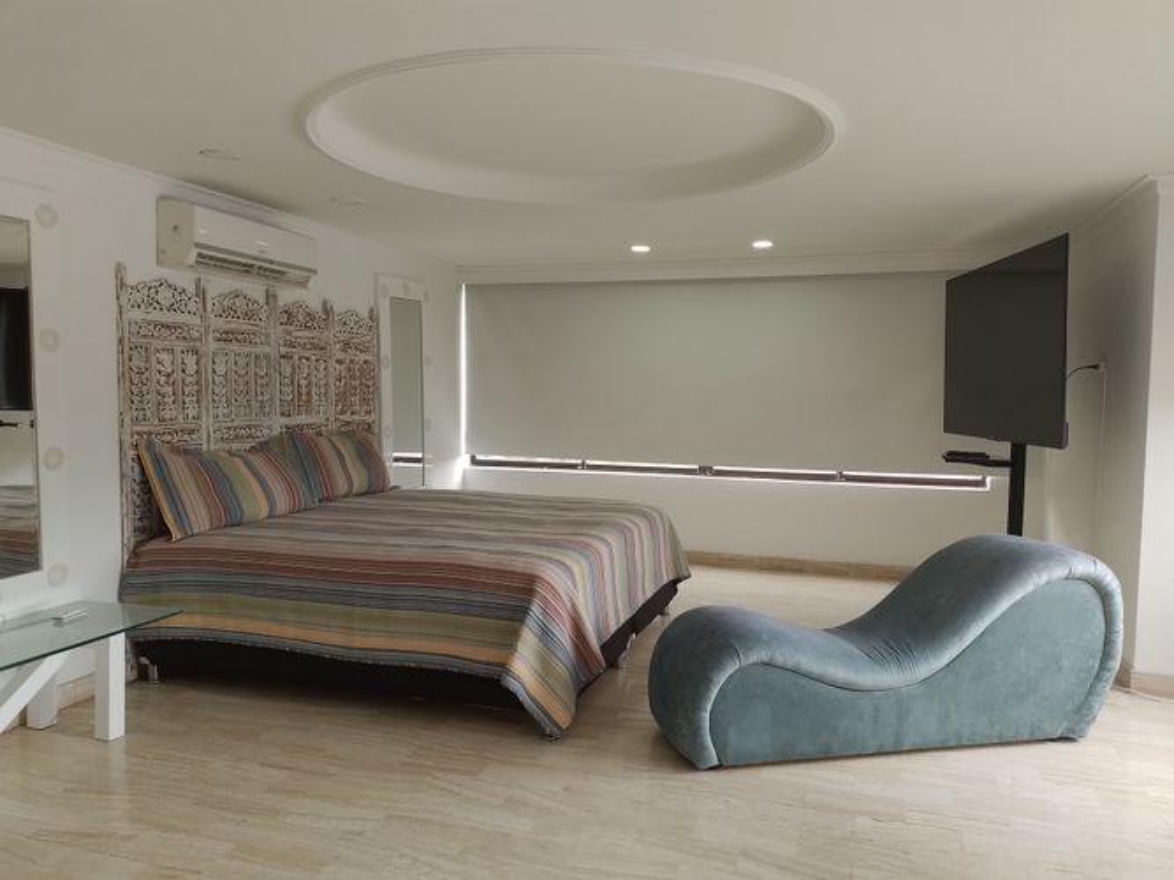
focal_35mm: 35
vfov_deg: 40.7
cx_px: 587
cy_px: 440
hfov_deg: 52.6
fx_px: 1187
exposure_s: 1/50
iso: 66
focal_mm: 3.94
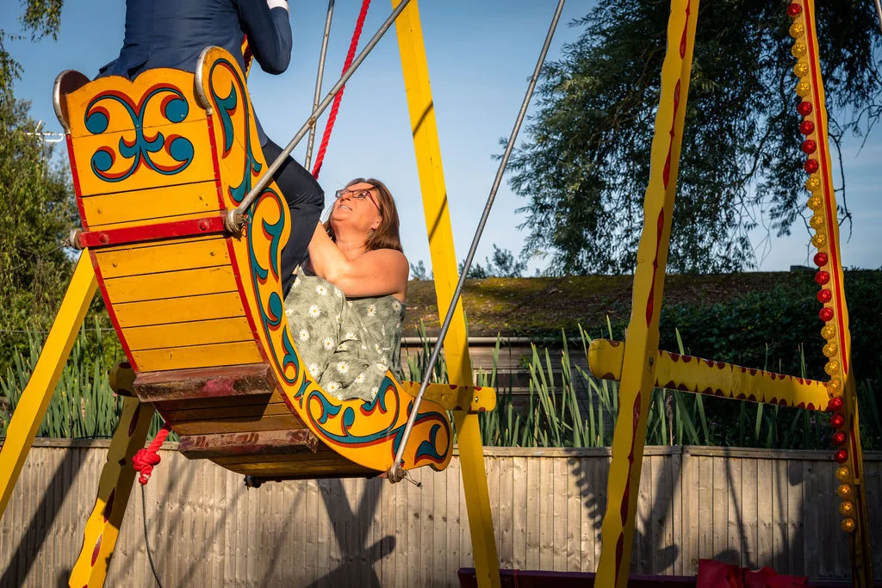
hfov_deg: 27.0
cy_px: 294
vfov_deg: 18.2
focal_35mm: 75
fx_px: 1838
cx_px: 441
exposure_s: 1/800
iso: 1000
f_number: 9
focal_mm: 75
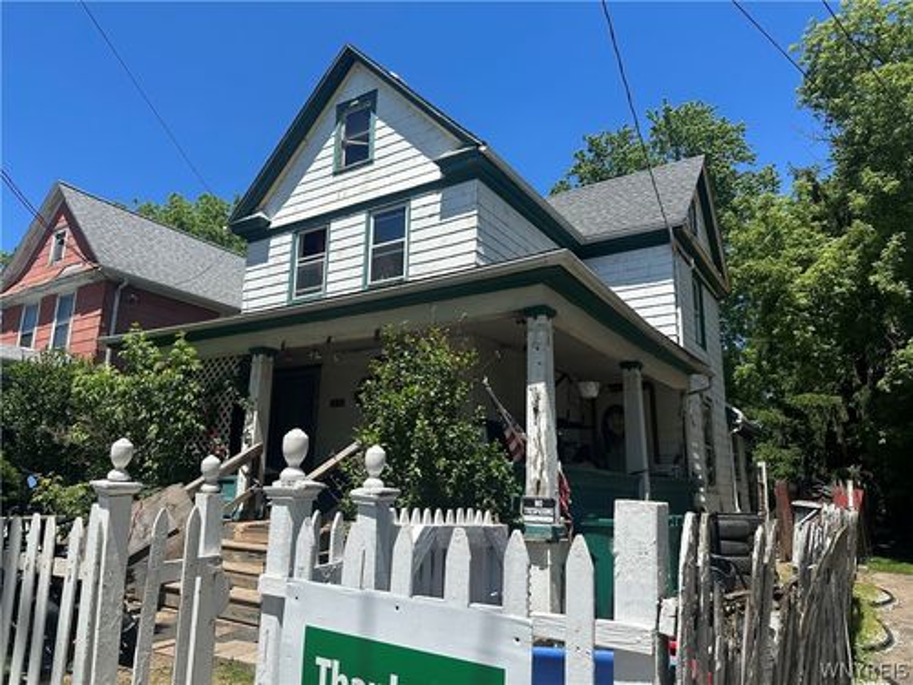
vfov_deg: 56.8
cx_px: 456
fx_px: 633
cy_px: 342
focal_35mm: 24
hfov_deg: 71.6
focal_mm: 6.86
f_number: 1.78
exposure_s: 1/4016
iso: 80
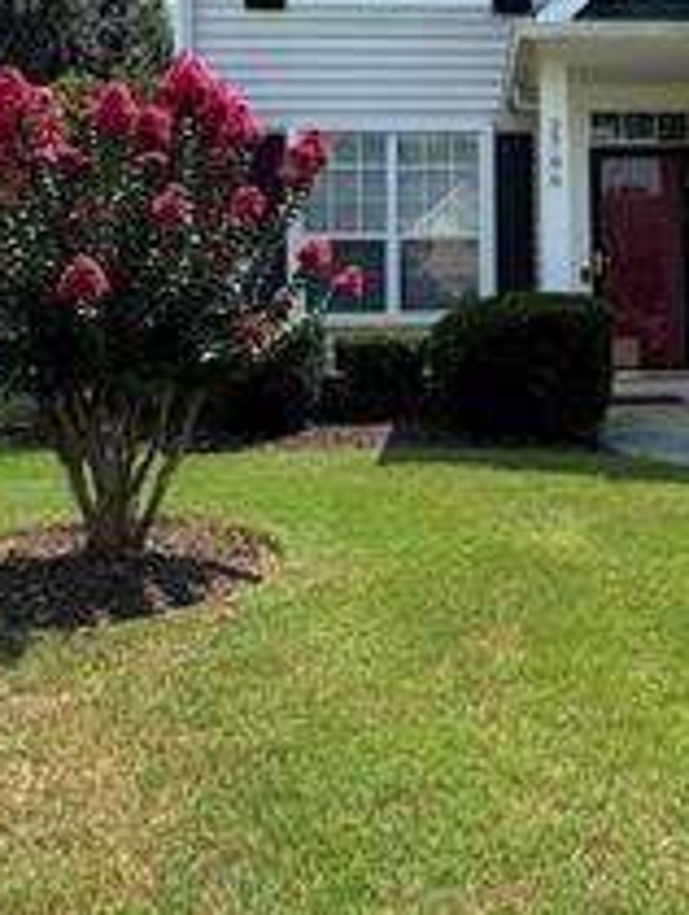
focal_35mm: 40
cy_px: 240
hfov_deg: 34.7
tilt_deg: +2.5
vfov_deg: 45.3
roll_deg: +0.6
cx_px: 567
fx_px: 1059
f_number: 2.2
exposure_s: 1/1110
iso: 40
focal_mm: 2.22
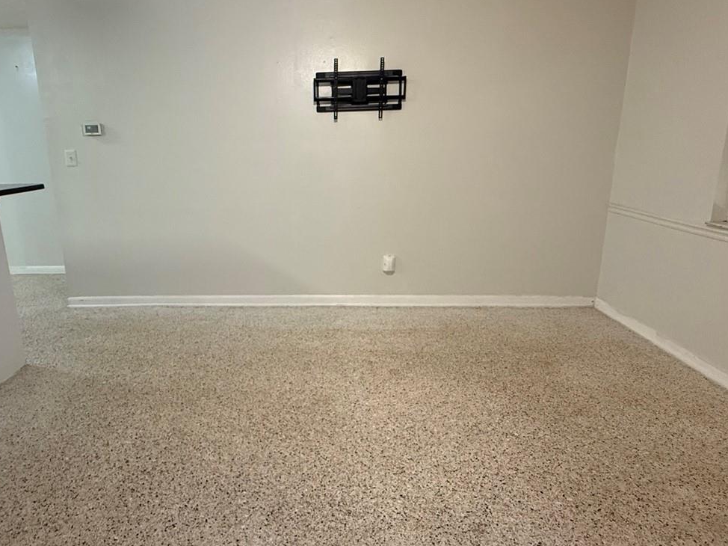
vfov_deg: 58.8
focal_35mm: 23
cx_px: 312
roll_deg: +1.1
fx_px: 484
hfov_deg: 73.5
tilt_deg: -13.4
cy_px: 266
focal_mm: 2.22
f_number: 2.2
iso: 320
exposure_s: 1/60
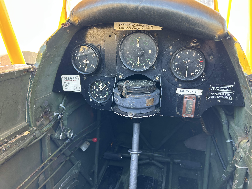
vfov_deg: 53.1
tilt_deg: -4.6
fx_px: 189
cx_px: 126
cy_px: 94
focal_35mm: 26
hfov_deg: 67.3
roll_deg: -4.8
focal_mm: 5.7
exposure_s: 1/121
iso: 80
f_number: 1.5
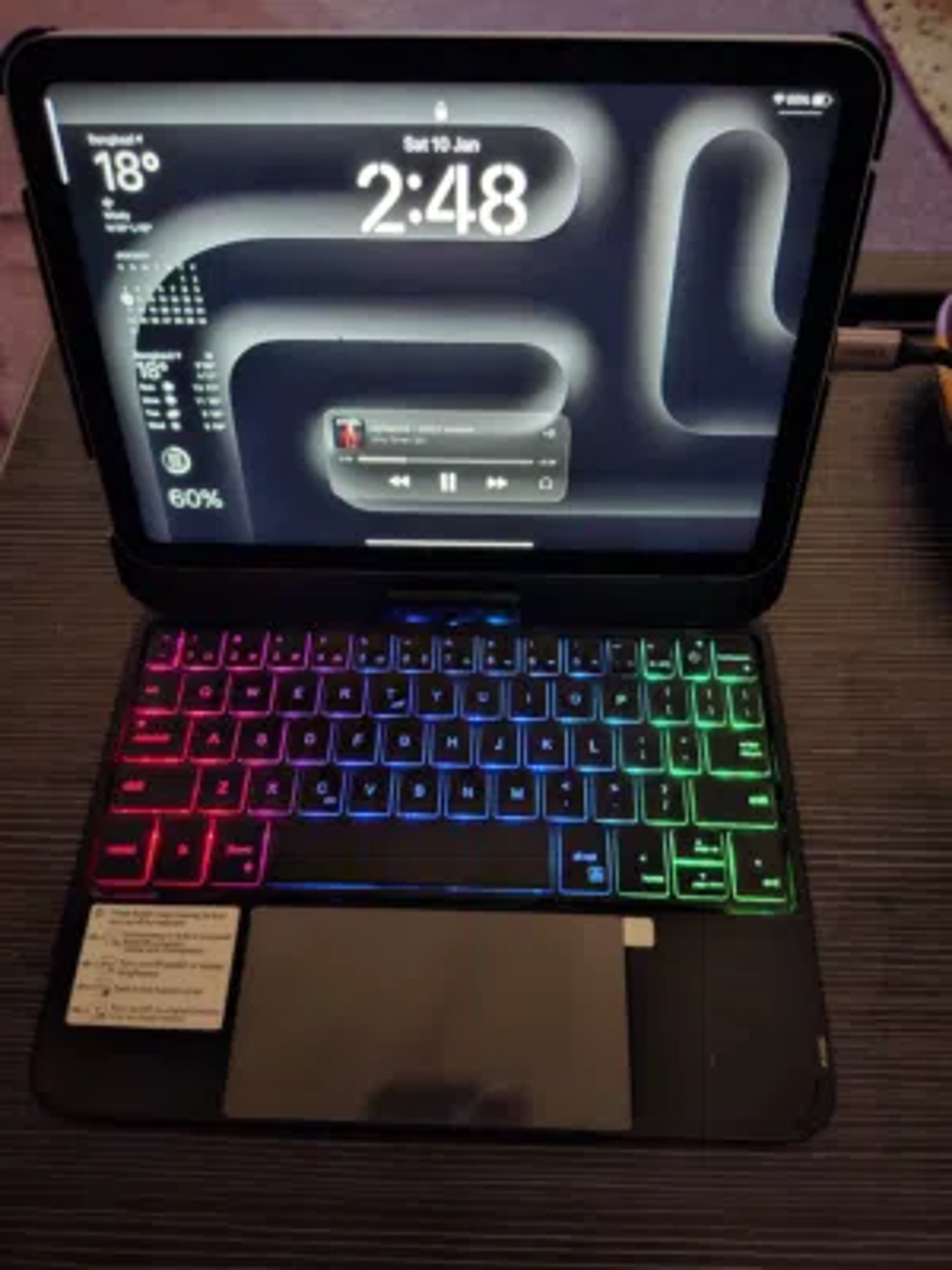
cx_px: 476
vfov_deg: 73.9
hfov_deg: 58.9
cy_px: 635
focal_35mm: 23
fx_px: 843
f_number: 1.8
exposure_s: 1/8
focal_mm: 5.54
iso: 1250
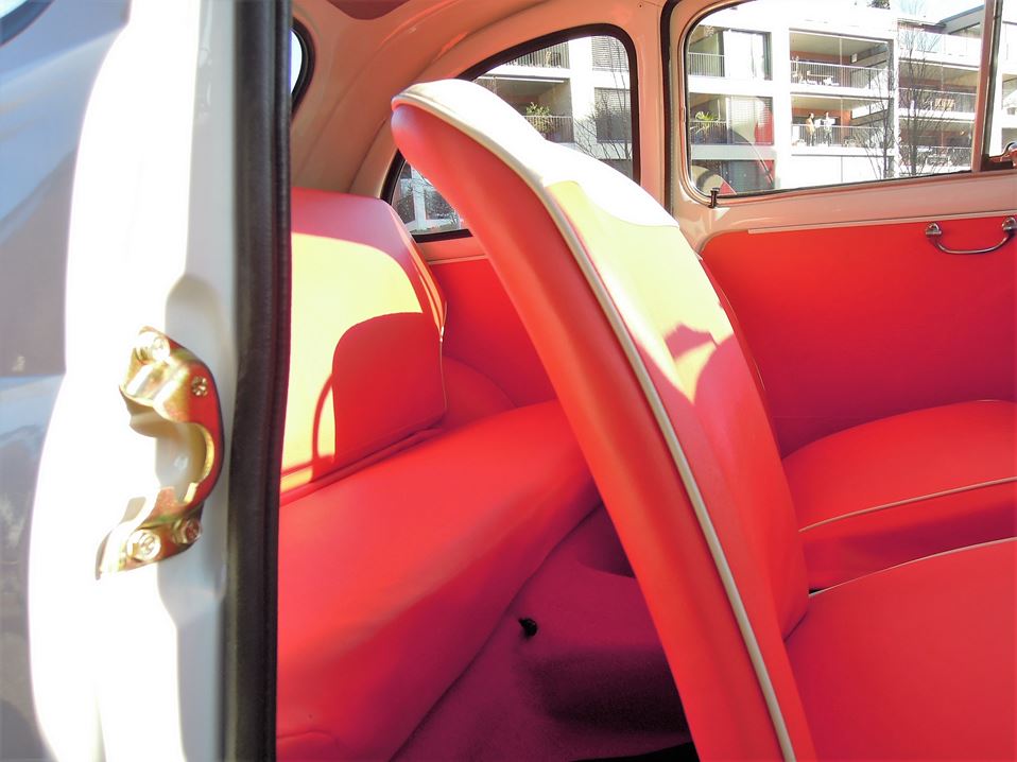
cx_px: 508
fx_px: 705
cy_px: 381
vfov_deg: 56.8
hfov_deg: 71.6
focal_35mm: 24
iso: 160
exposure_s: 1/400
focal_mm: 4.3
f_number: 2.8
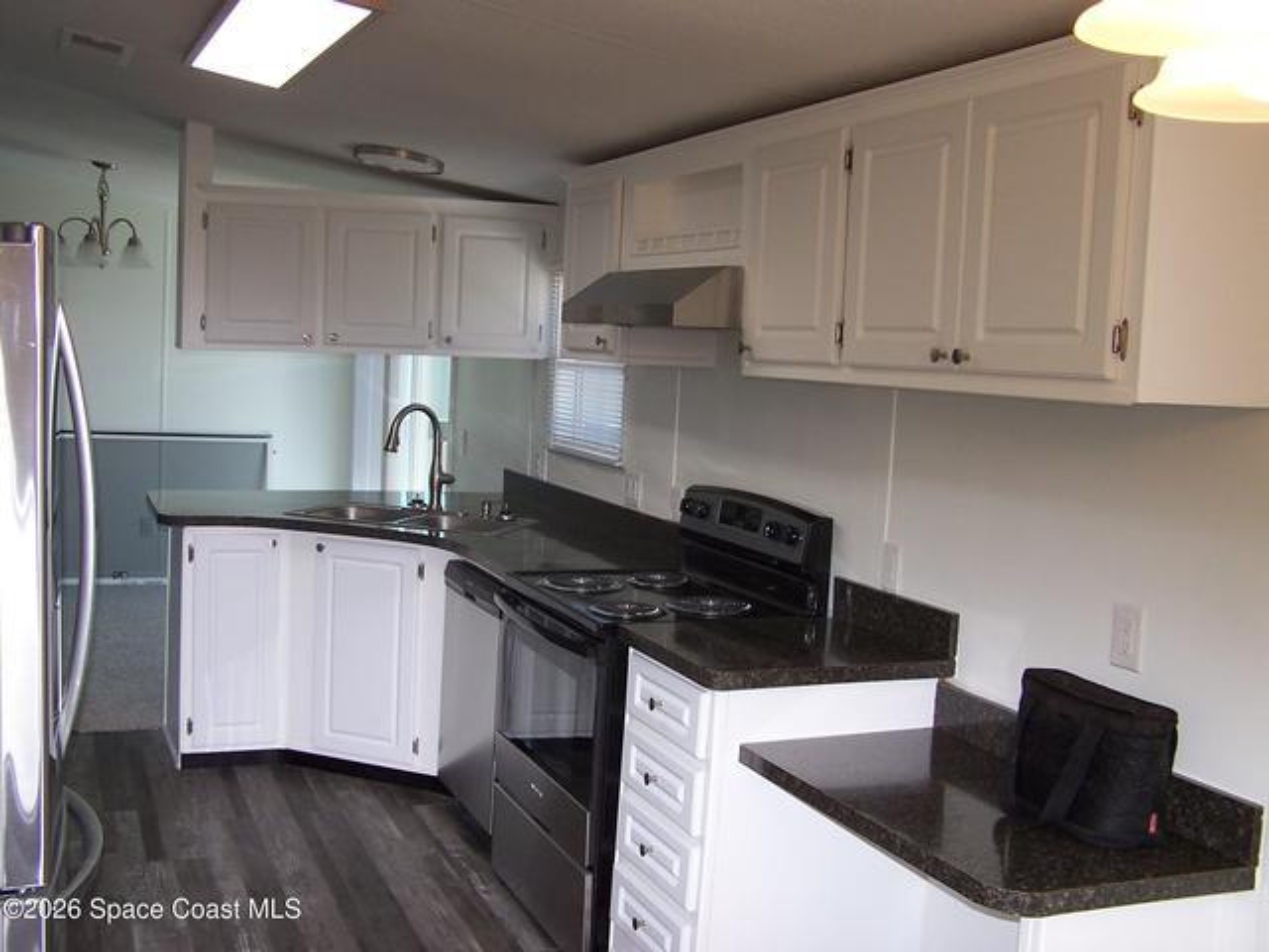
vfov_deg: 37.7
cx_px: 634
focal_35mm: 38
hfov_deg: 49.0
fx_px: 1393
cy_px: 476
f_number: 2.8
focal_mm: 6.3
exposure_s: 1/60
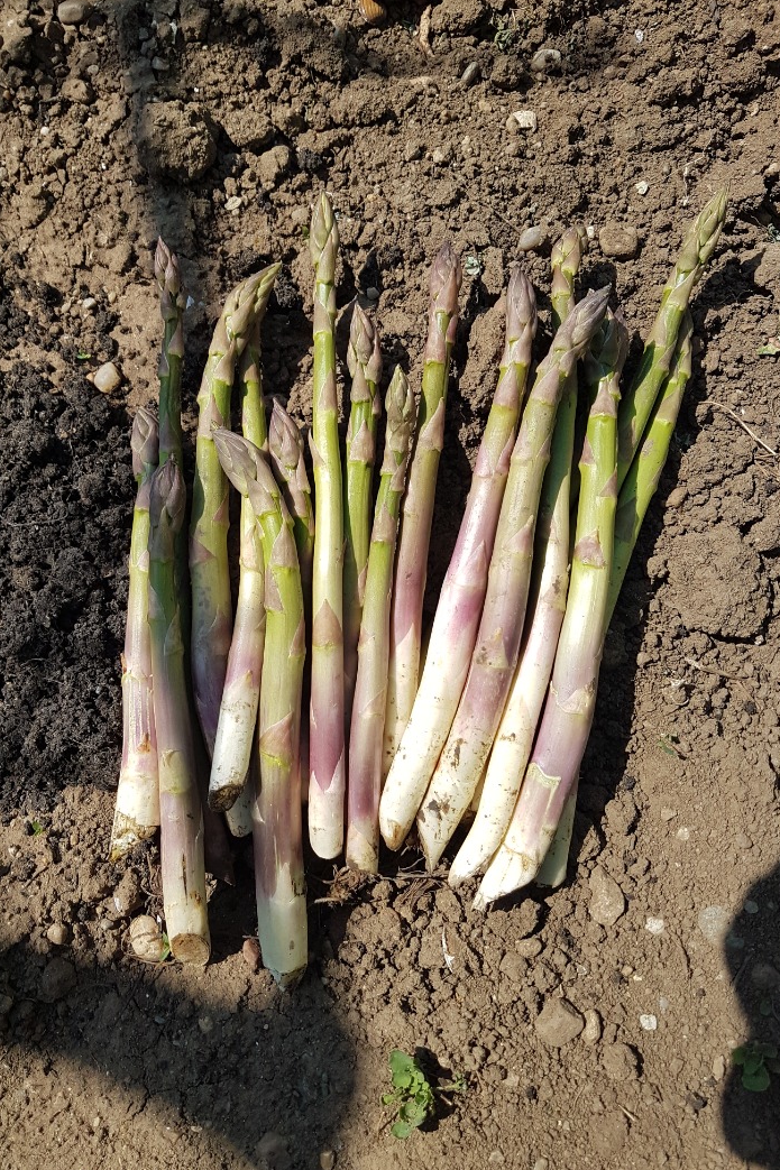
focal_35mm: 28
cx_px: 354
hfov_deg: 46.3
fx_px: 910
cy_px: 570
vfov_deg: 65.5
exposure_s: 1/2048
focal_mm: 4.2
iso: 40
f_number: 1.7
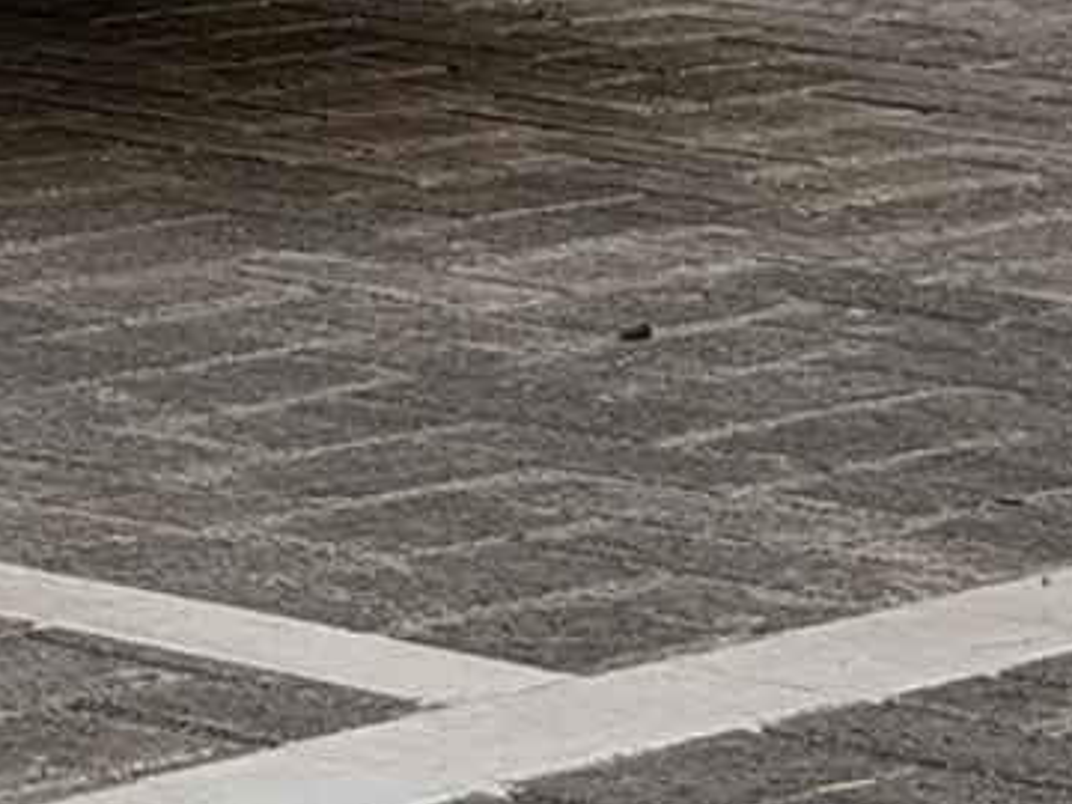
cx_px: -1483
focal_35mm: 273
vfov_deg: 5.2
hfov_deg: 6.9
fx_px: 8454
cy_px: -1316
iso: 64
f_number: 1.78
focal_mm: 6.76
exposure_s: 1/557
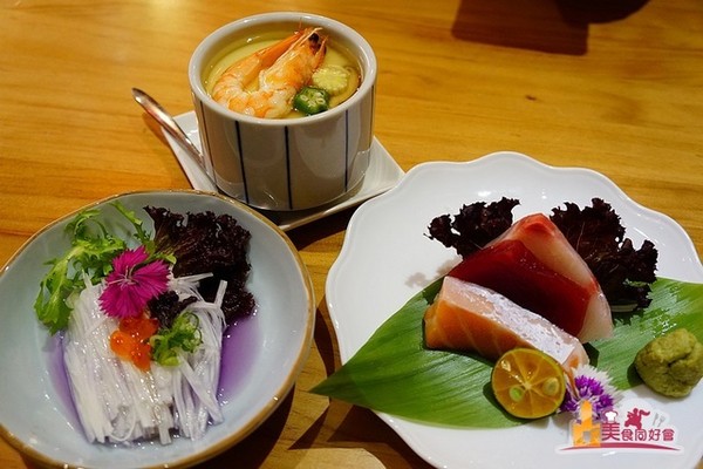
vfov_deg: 40.0
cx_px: 352
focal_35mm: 33
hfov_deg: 57.2
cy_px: 234
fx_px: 644
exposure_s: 1/60
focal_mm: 22
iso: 1600
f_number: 4
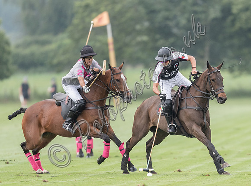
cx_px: 164
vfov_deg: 1.8
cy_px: 121
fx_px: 5861
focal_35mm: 812
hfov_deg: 2.5
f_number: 4
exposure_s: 1/1000
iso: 800
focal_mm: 500
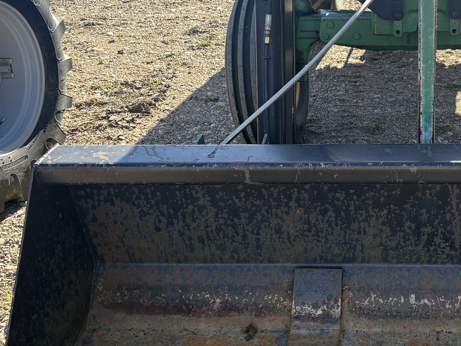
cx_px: 372
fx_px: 719
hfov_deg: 34.4
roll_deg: +0.1
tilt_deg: -22.4
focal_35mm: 54
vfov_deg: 27.0
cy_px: 141
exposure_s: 1/1032
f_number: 1.6
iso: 50
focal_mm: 5.96
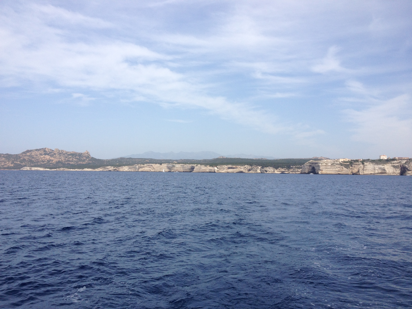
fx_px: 417
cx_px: 206
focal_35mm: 35
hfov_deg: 52.6
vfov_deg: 40.7
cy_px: 154
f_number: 2.4
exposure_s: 1/1842
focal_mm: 4.28
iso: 64
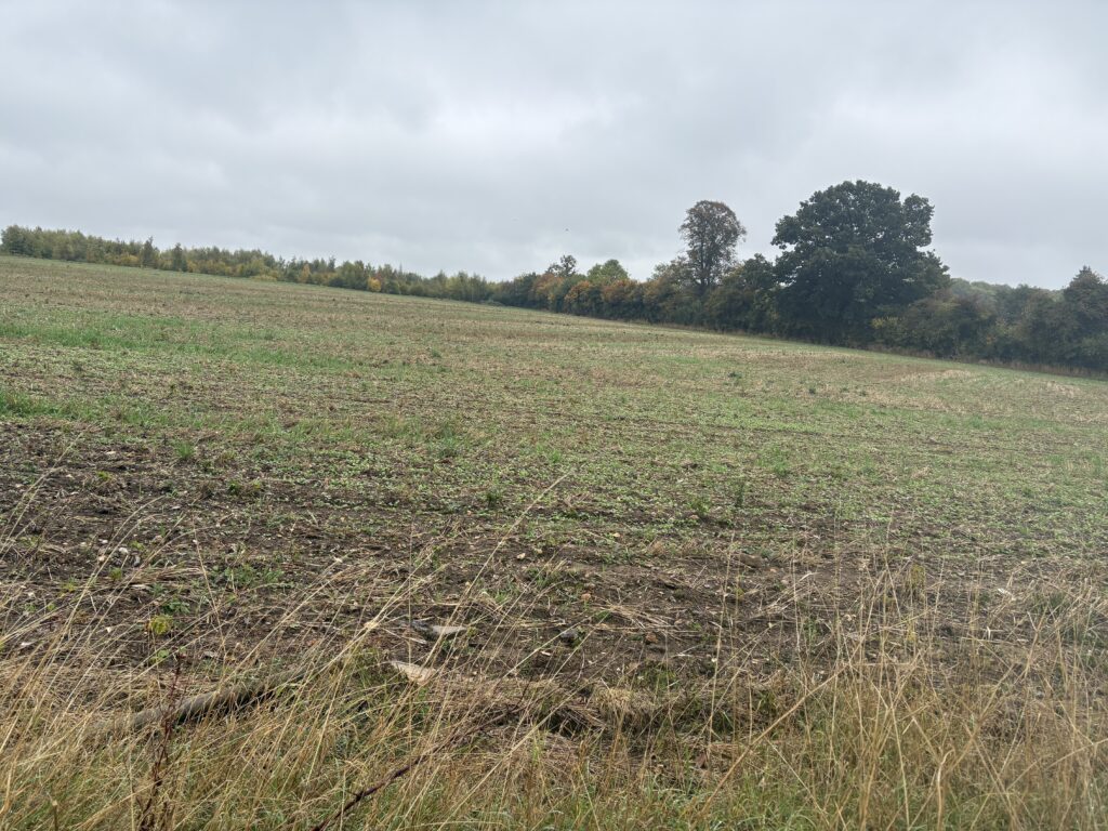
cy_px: 416
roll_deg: -4.3
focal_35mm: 26
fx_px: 832
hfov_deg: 67.3
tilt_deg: -7.2
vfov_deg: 53.1
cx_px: 554
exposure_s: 1/747
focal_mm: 5.96
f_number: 1.6
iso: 50
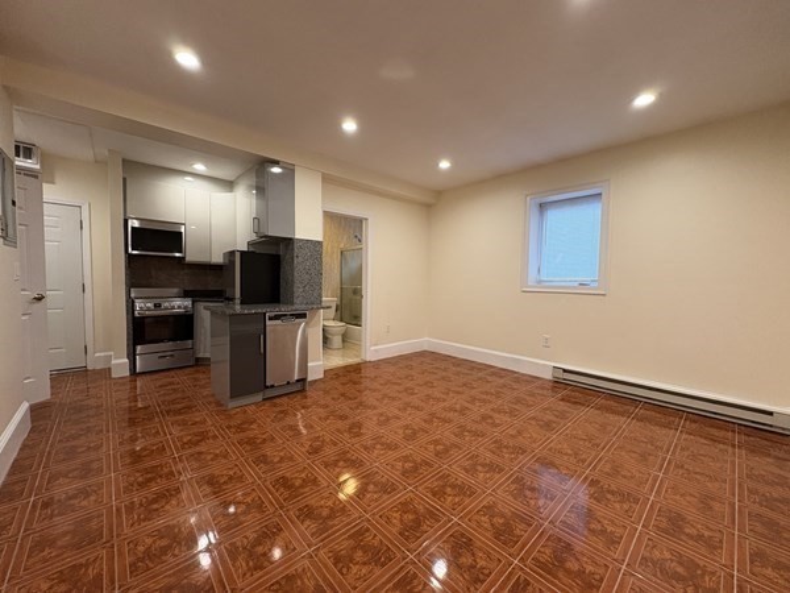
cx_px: 395
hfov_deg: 102.1
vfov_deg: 85.7
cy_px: 296
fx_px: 320
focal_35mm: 14
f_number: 2.2
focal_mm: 2.22
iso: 200
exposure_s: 1/78
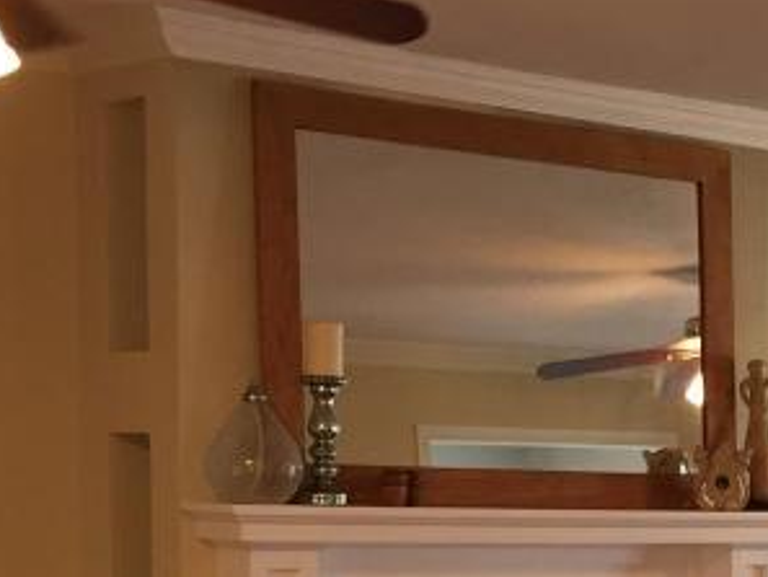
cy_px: 693
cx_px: 1019
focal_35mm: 100
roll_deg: -1.7
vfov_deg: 14.3
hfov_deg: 18.2
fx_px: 2220
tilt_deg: -5.9
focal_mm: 4.15
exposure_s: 1/30
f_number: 2.2
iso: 64
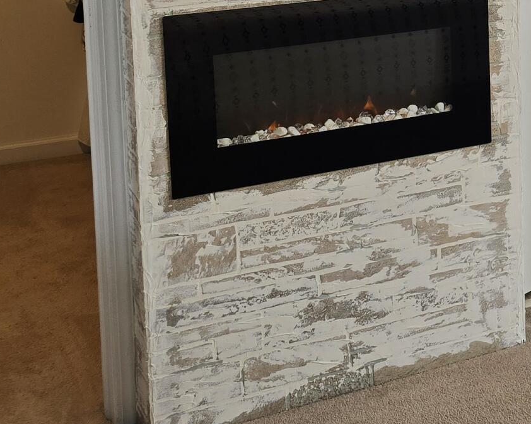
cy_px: -68
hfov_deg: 21.0
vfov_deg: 18.3
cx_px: 745
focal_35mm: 80
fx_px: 1257
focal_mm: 6.3
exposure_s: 1/120
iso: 64
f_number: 1.7
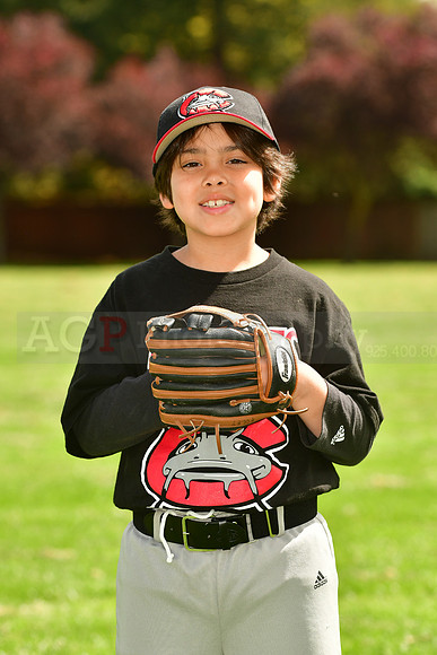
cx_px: 218
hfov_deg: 6.8
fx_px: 3685
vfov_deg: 10.2
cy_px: 328
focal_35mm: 202
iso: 200
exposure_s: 1/640
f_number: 5
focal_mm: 135
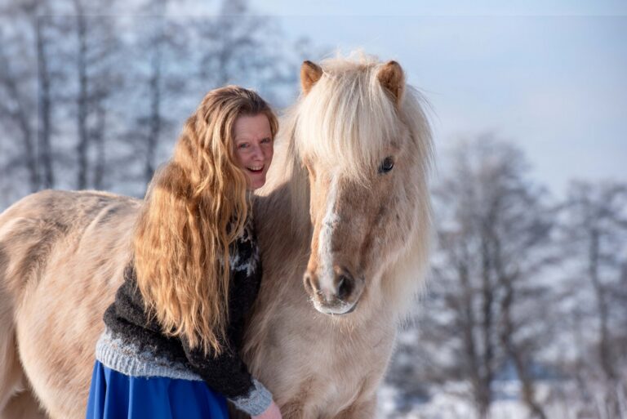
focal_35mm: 200
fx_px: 3485
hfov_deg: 10.3
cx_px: 314
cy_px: 210
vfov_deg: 6.9
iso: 500
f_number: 6.3
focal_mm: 200
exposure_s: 1/2500
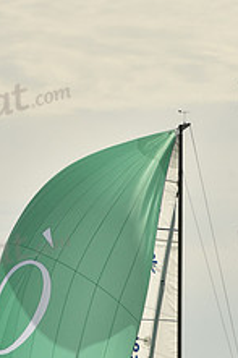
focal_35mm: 526
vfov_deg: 3.9
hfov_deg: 2.6
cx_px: 155
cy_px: 327
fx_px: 5224
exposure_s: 1/1600
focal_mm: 200
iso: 320
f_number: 9
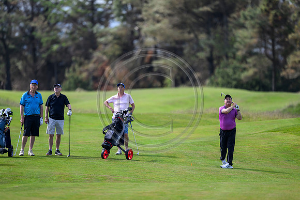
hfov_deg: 3.7
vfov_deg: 2.5
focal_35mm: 560
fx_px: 4668
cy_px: 100
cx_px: 150
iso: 500
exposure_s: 1/2500
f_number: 4
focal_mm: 560
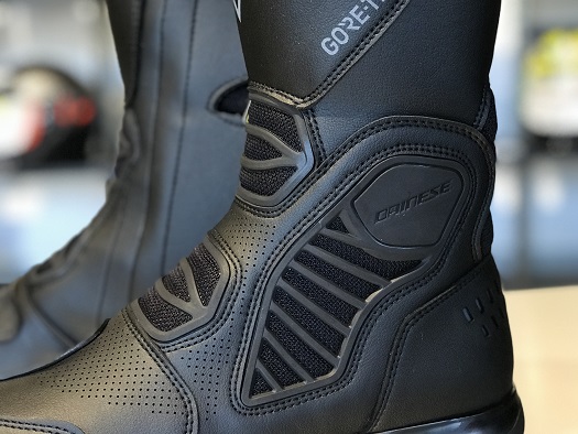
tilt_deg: -9.5
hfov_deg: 33.8
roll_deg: +2.6
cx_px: 289
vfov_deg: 25.7
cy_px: 217
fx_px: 952
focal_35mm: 57
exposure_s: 1/60
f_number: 2.8
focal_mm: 6.6
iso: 500
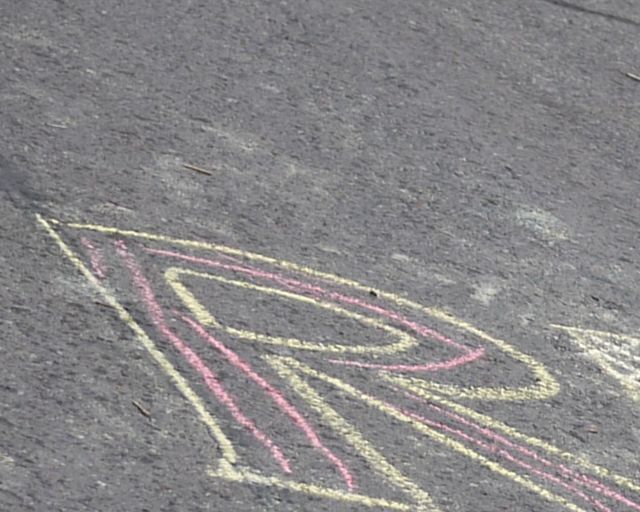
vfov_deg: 7.1
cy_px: 530
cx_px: 569
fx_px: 4110
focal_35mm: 217
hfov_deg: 8.9
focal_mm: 20
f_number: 1.8
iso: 100
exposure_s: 1/800
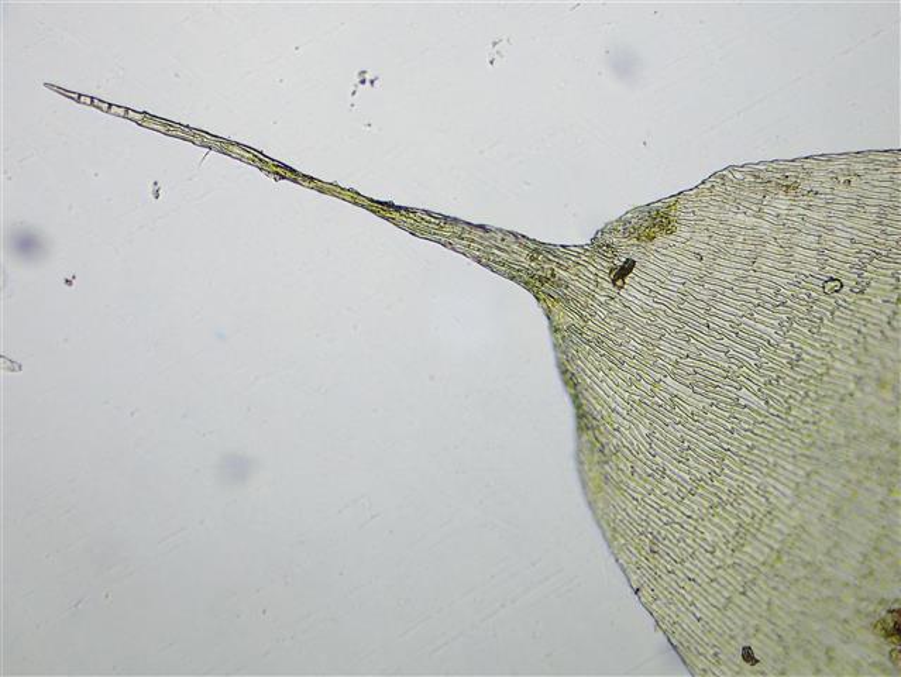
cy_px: 338
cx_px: 450
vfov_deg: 24.1
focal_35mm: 61
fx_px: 1589
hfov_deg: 31.7
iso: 100
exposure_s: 1/160
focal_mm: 11.01
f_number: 5
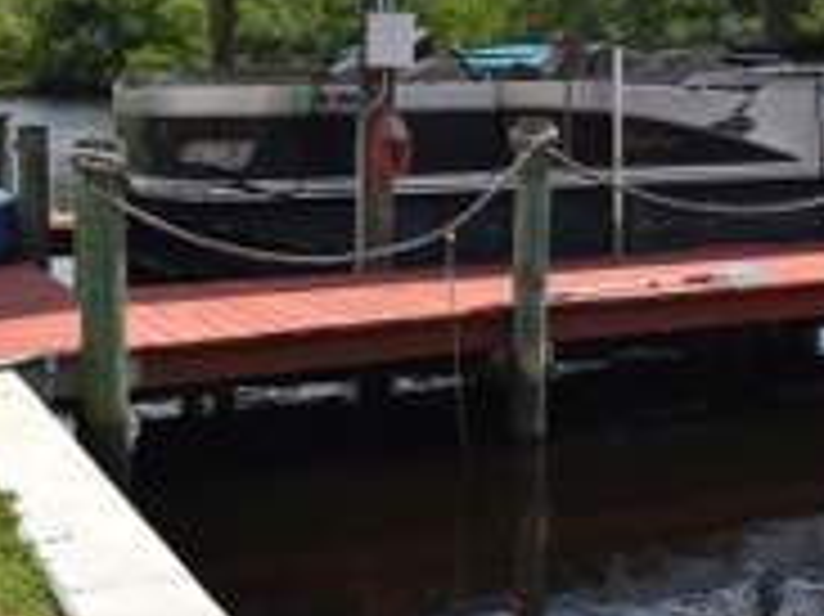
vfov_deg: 21.4
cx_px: 743
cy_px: 157
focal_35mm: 68
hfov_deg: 27.5
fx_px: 1618
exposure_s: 1/200
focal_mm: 18
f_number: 11
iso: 100
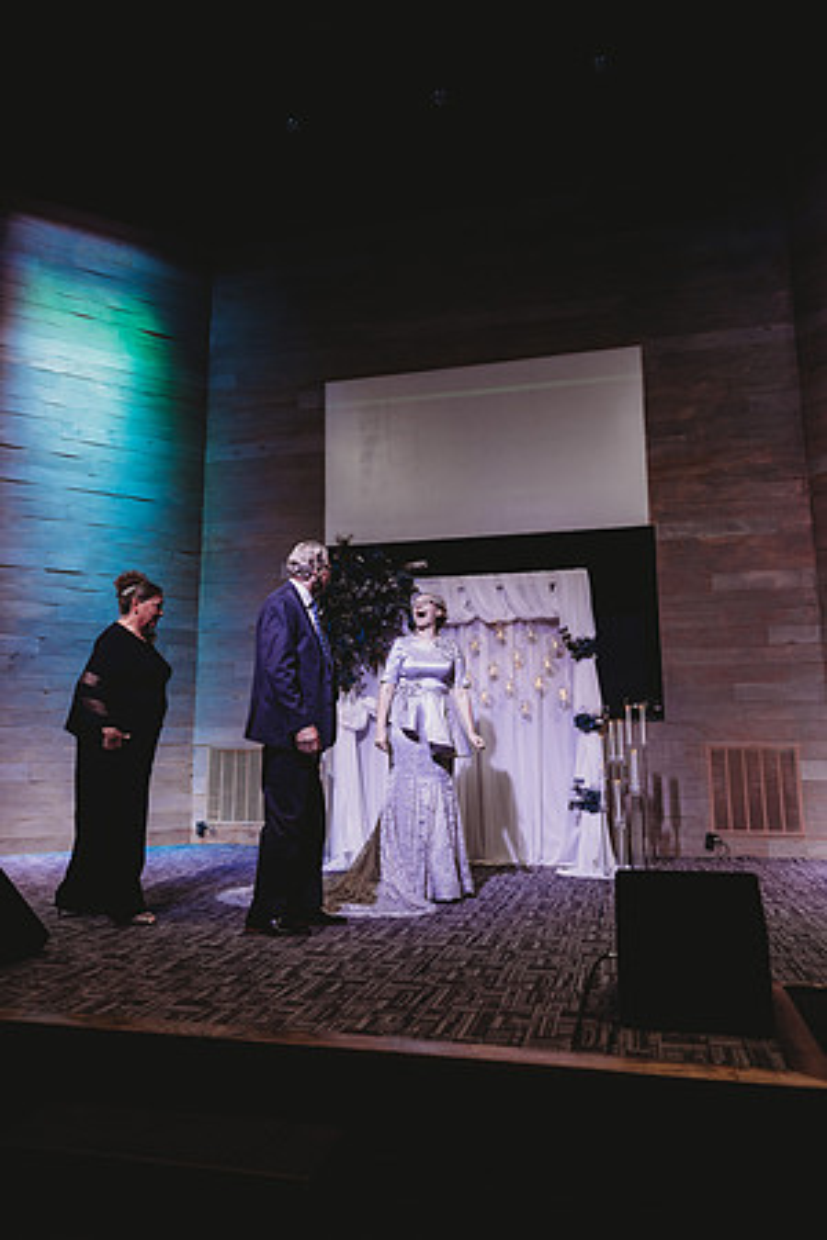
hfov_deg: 53.1
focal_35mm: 24
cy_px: 620
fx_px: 827
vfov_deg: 73.7
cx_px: 414
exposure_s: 1/125
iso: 400
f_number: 2.2
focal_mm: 24
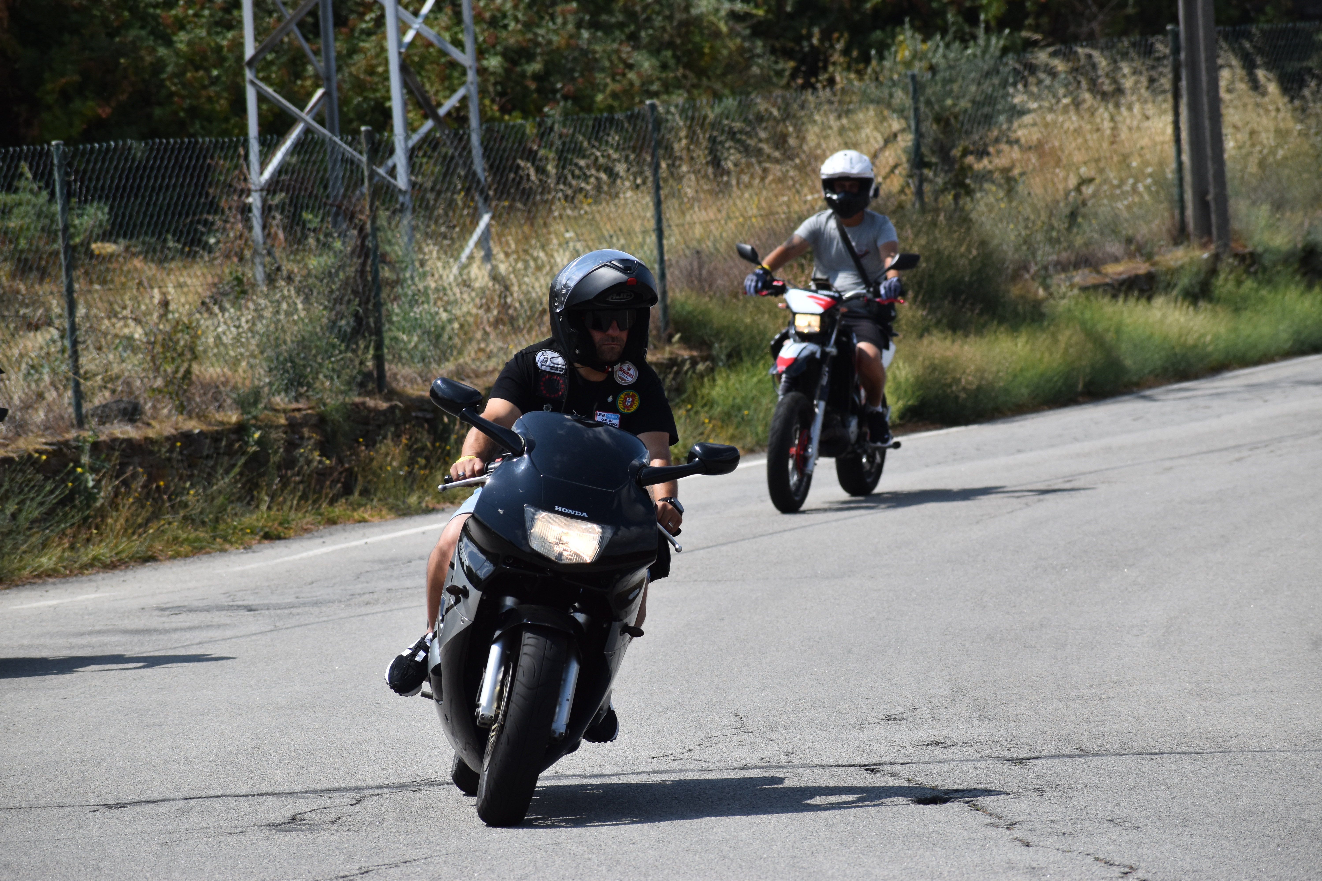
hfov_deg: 8.3
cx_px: 661
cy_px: 440
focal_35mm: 248
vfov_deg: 5.6
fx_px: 9088
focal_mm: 165
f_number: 7.1
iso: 400
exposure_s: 1/2000
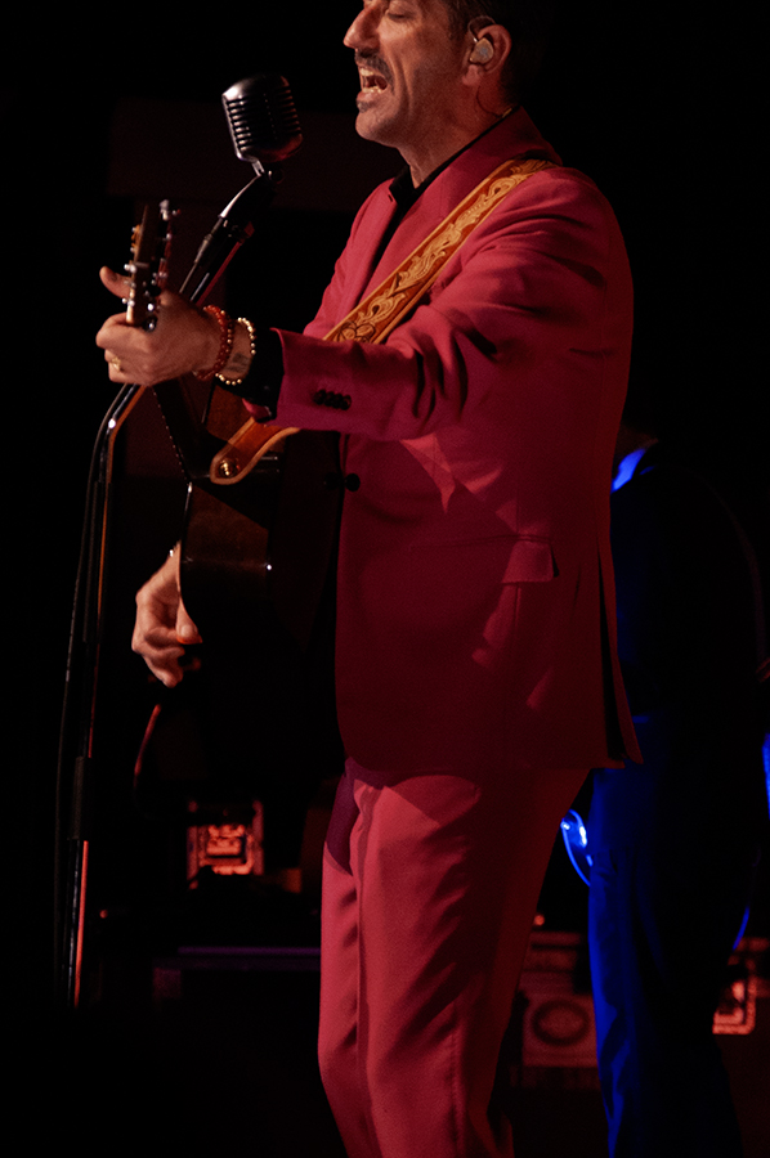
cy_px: 566
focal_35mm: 140
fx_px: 4502
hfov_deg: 9.8
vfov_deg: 14.7
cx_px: 359
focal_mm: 70
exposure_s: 1/80
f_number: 2.8
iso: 800
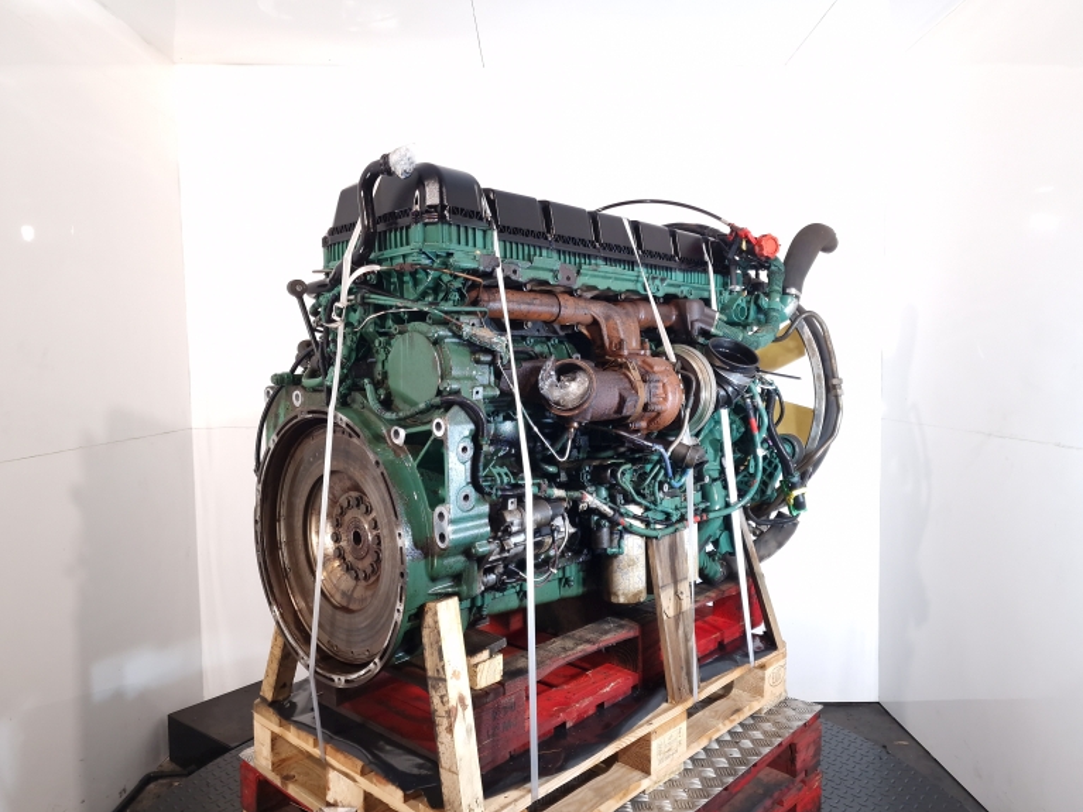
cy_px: 415
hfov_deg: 71.6
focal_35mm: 24
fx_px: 751
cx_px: 562
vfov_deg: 56.8
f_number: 1.8
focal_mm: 6.4
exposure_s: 1/50
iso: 125
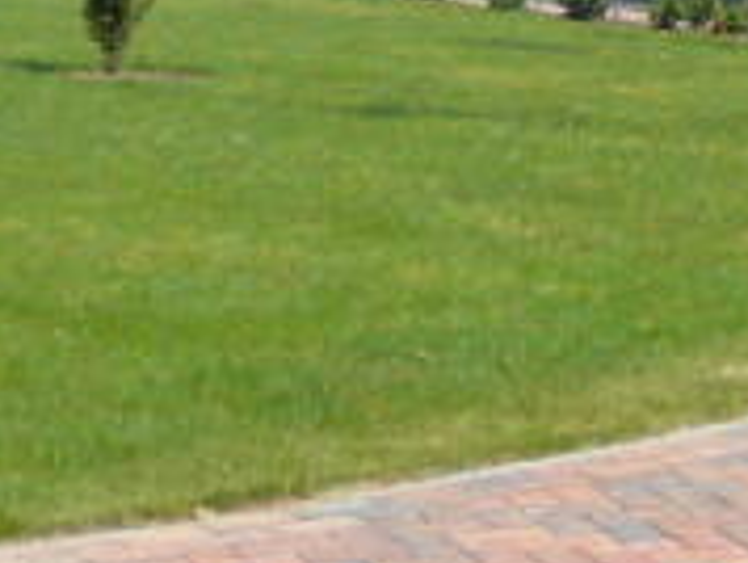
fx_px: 3484
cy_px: -450
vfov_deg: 8.9
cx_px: 1198
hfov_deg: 11.6
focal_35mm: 161
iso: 100
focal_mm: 4.6
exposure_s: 1/160
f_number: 8
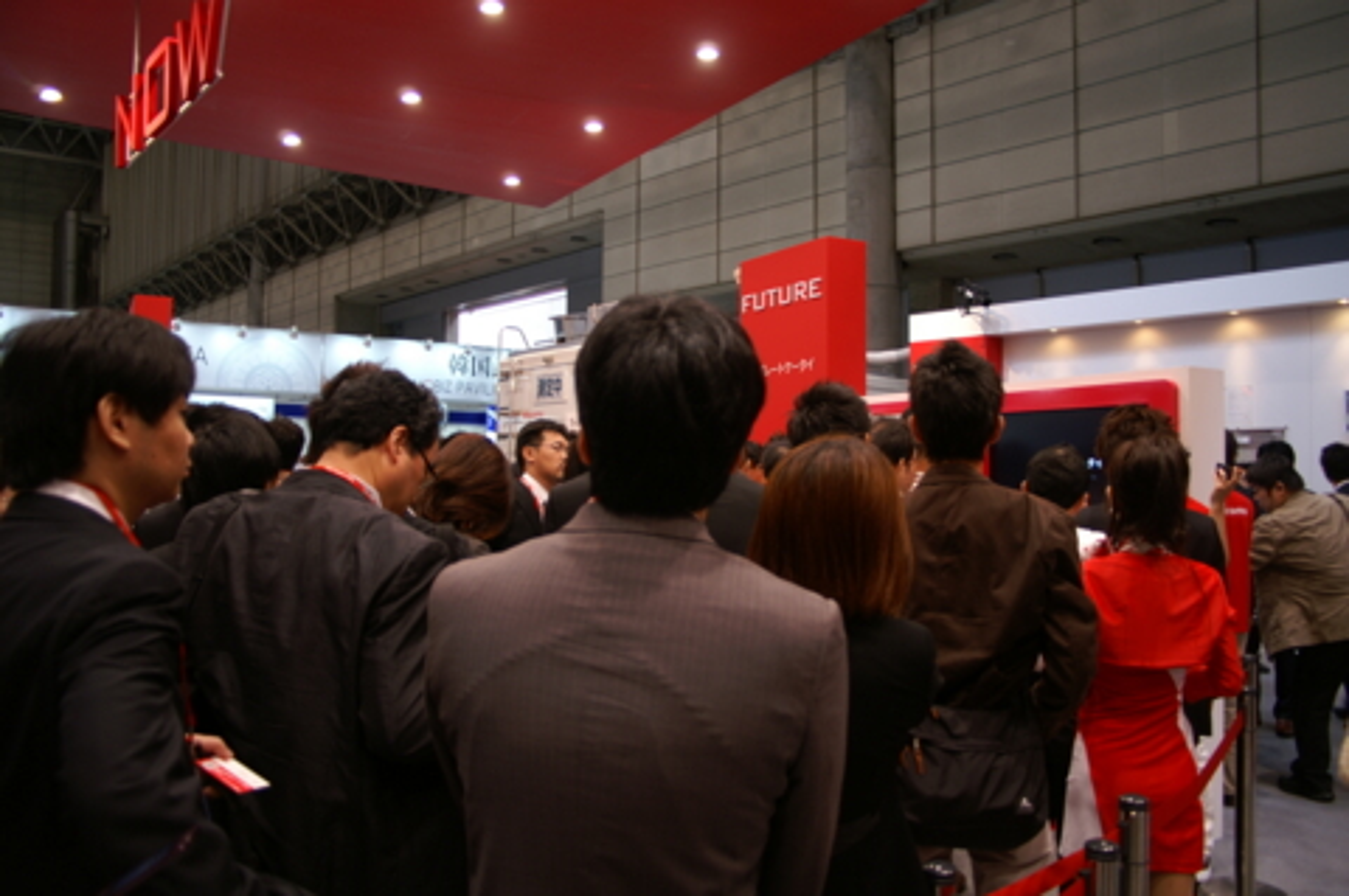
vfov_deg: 47.8
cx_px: 674
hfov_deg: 67.4
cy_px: 448
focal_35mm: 27
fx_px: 1011
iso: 125
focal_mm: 18
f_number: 3.5
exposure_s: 1/30
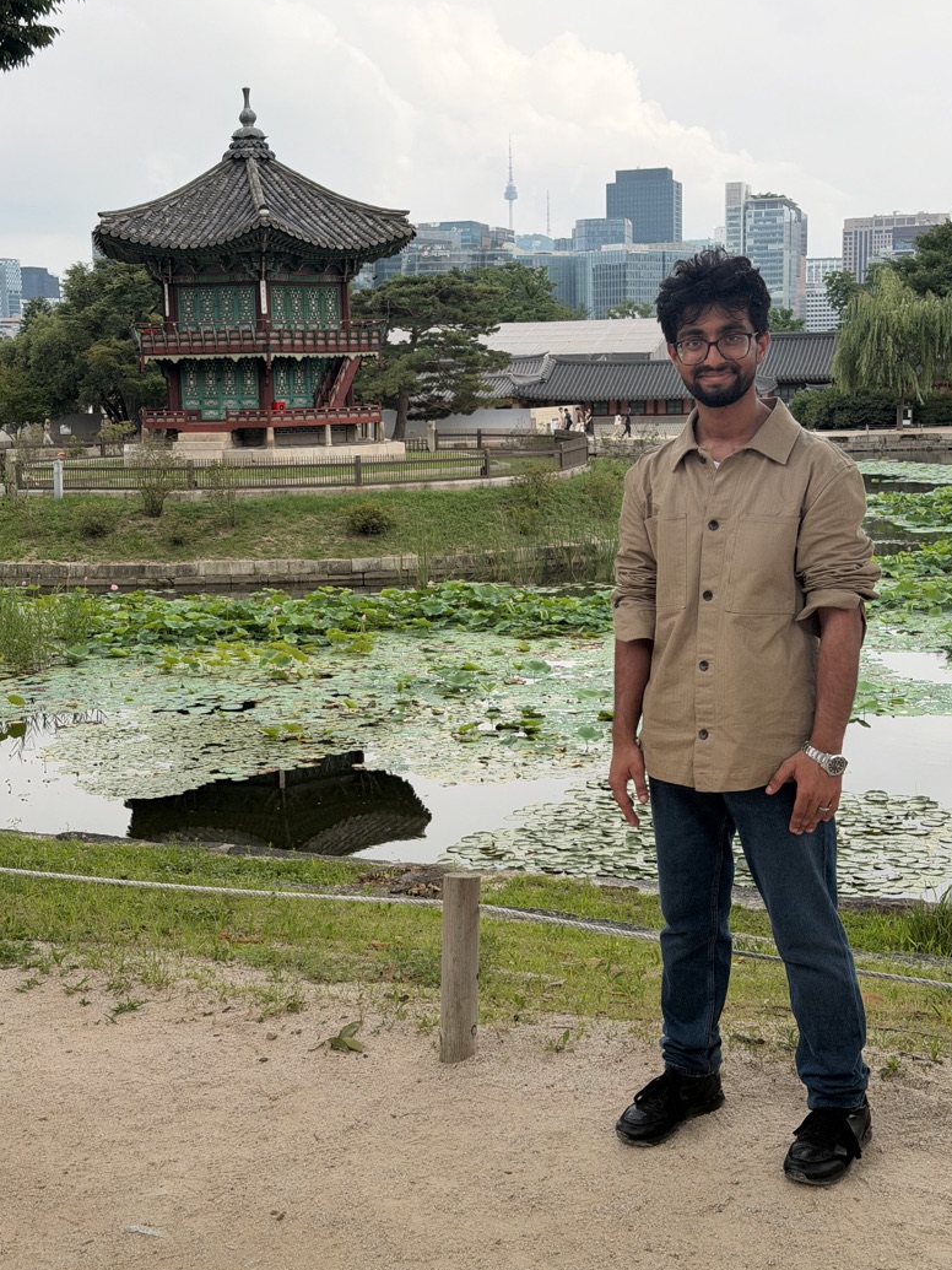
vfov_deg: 37.5
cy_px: 637
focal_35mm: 51
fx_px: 1871
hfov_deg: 28.6
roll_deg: +0.7
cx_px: 466
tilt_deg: -8.4
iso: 80
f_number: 1.78
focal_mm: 6.76
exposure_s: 1/3891
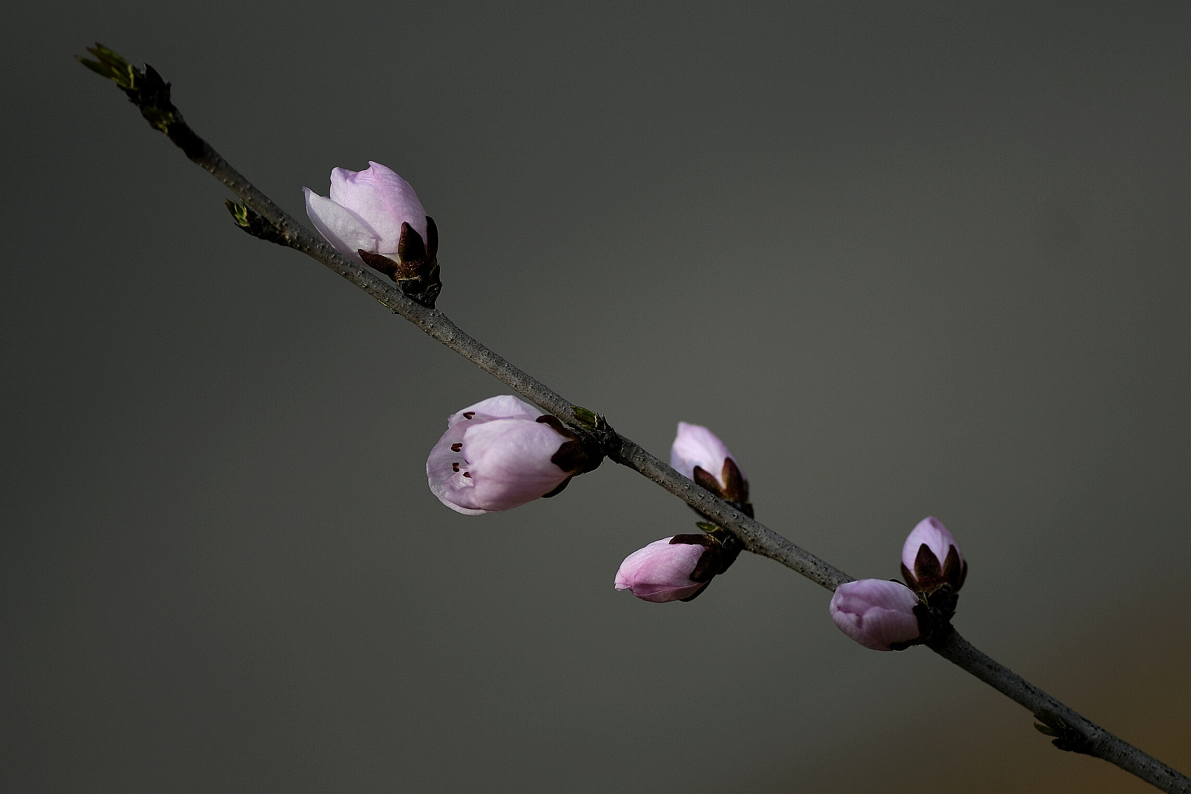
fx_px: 5210
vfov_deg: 8.7
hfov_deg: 13.0
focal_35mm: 158
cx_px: 596
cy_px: 397
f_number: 3.5
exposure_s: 1/4000
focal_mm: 105
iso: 100
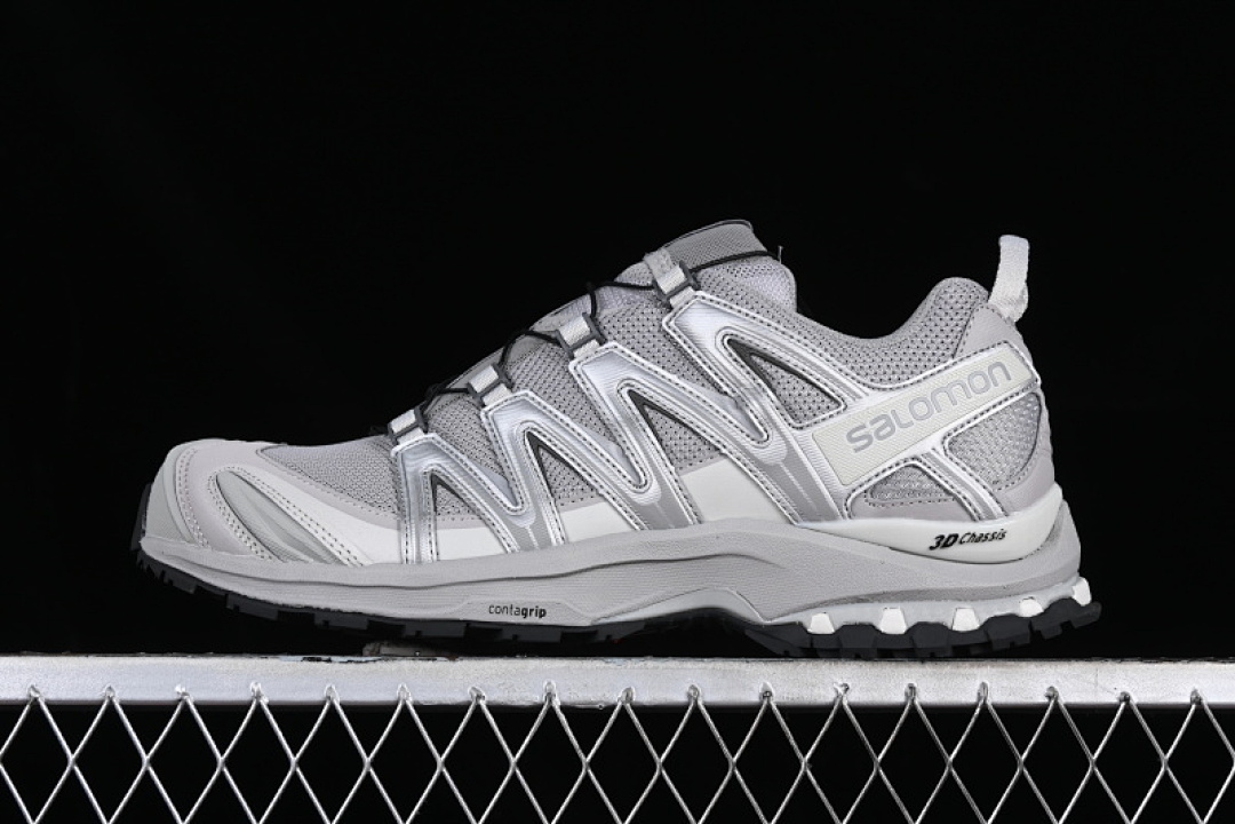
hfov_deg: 27.0
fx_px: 2573
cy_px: 412
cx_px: 618
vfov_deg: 18.2
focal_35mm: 75
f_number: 8
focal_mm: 50
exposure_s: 1/80
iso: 160
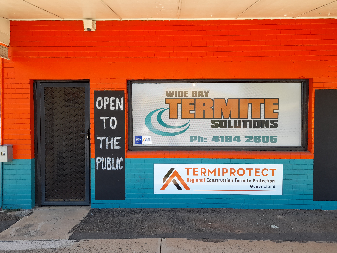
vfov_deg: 54.9
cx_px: 168
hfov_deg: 69.4
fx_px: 243
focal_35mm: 25
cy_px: 126
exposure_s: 1/105
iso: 20
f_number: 2
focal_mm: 4.6
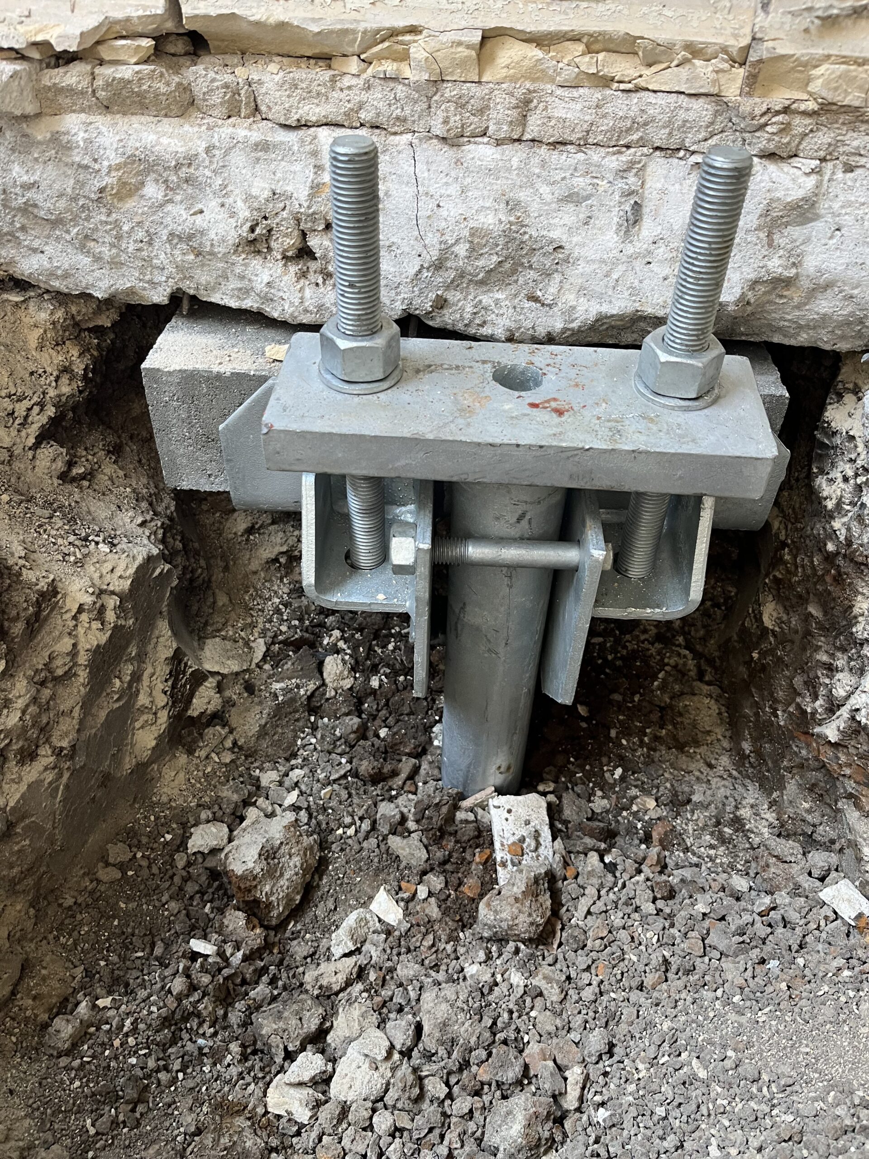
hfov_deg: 53.1
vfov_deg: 67.3
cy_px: 580
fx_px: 870
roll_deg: -1.4
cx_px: 434
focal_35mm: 26
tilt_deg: -40.4
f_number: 1.6
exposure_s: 1/66
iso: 125
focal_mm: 5.1
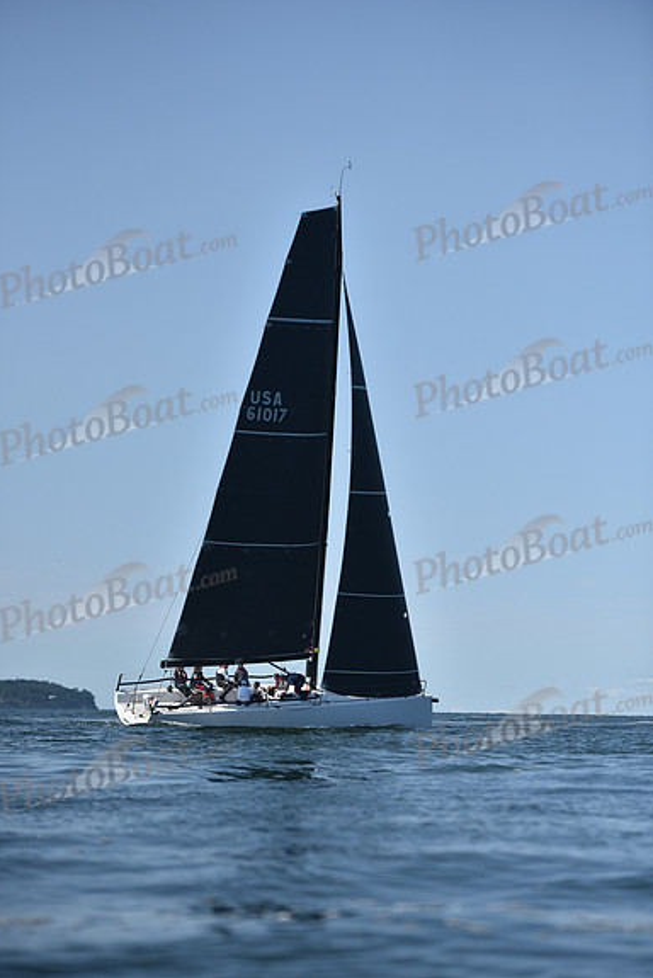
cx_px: 326
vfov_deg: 16.9
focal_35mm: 121
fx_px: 3288
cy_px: 486
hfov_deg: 11.3
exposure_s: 1/8000
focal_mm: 120
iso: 250
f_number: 3.2
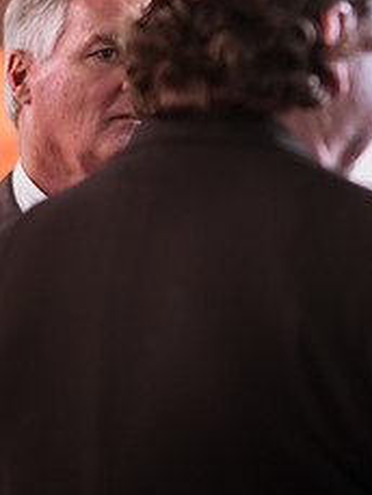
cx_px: 420
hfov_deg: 10.4
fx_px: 2018
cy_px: 88
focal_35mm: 141
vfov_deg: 13.9
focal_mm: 58
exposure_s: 1/400
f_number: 1.4
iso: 1000
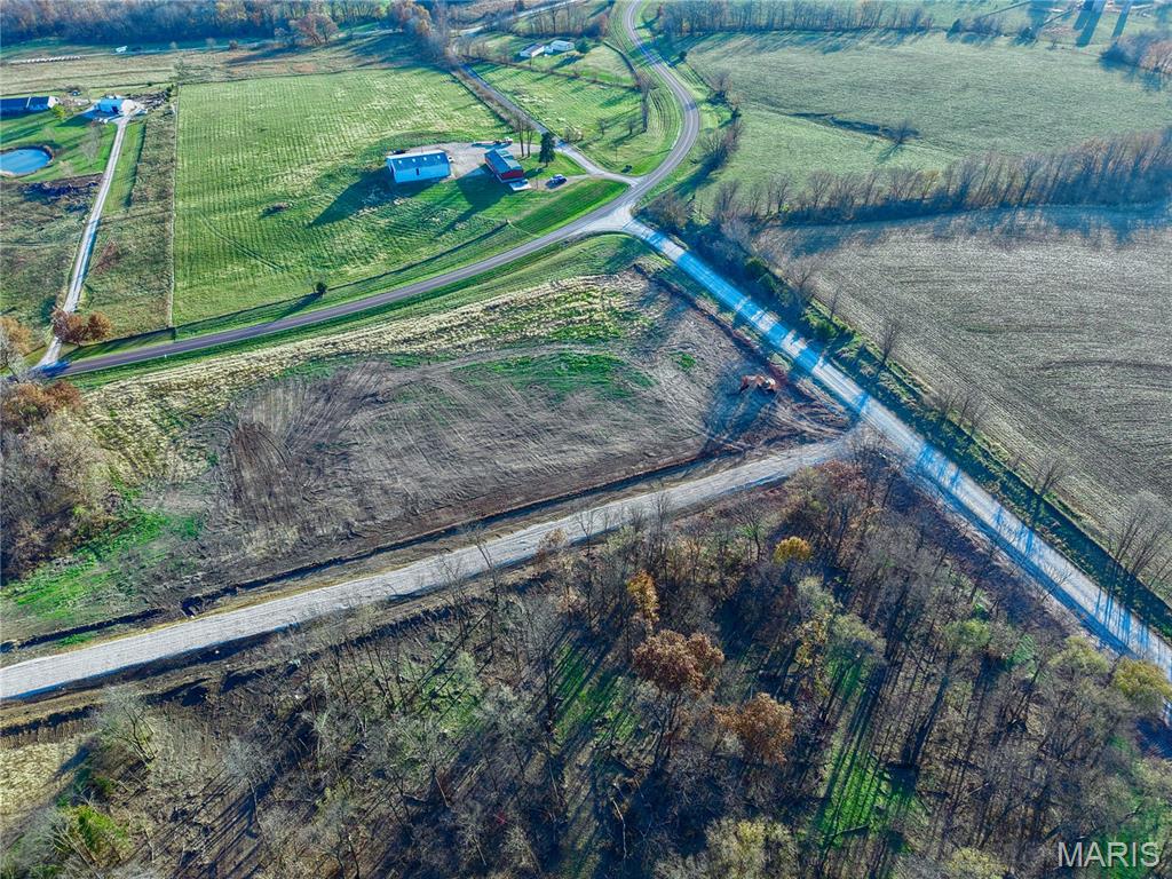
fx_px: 813
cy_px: 440
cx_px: 586
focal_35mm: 24
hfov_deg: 71.6
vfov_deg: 56.8
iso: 100
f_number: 1.8
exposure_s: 1/500
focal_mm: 8.67
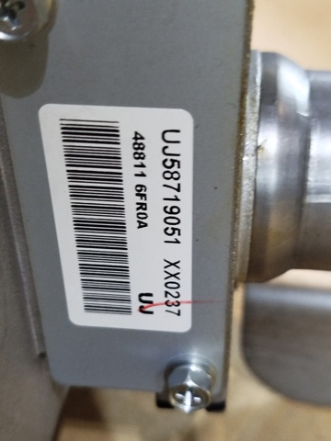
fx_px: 612
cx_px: 166
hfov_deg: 30.3
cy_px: 220
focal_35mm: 48
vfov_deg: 39.7
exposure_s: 1/25
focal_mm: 5.31
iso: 640
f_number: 1.7
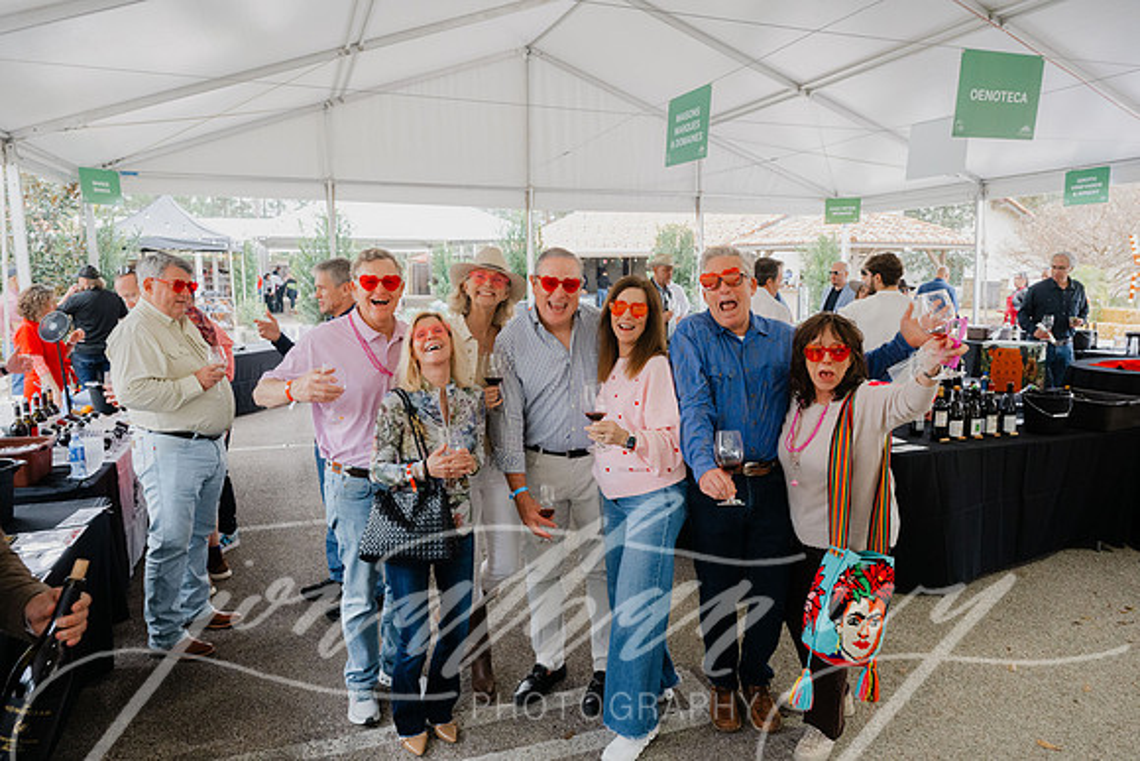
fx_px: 919
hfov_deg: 63.6
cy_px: 380
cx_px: 570
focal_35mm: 29
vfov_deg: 45.0
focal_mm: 29
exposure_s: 1/320
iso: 2200
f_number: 5.6
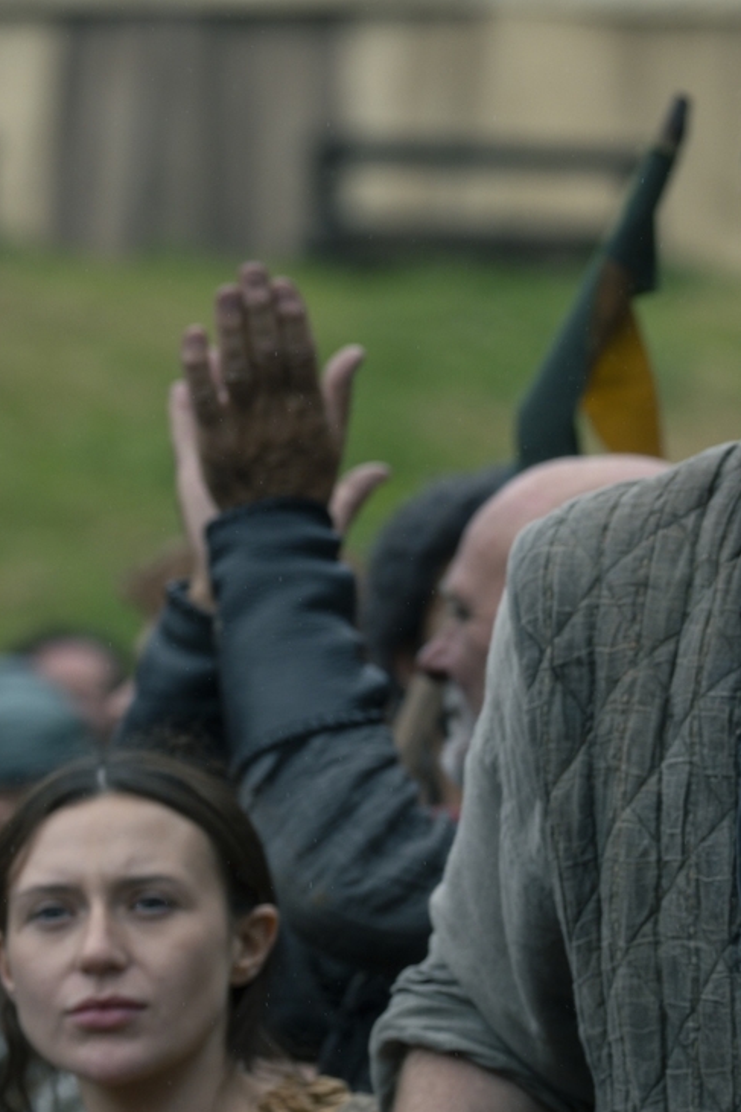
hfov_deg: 4.4
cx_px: 1414
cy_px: 736
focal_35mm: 310
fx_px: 9575
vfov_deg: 6.6
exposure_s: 1/800
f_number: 4
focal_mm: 118
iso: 800
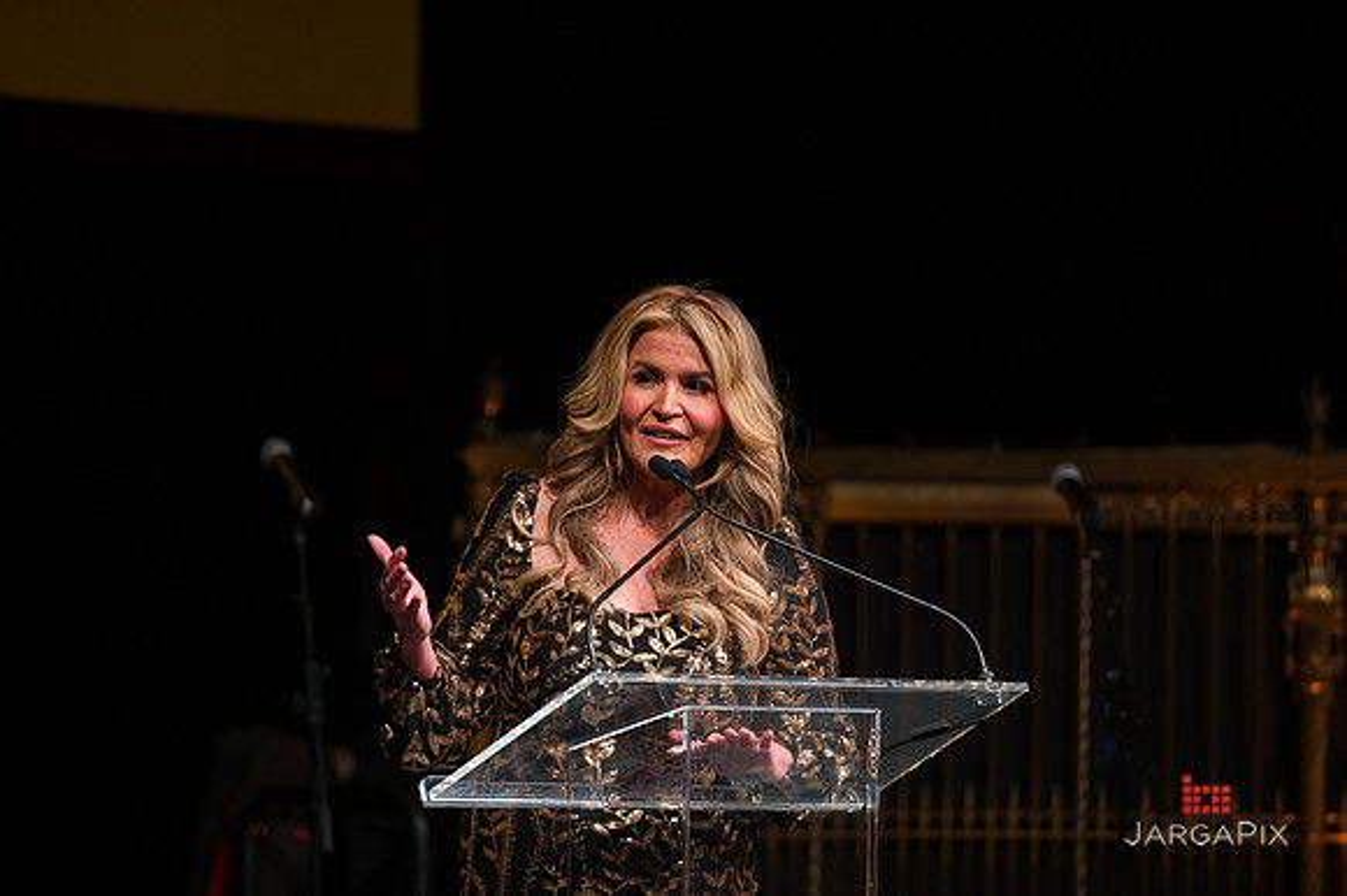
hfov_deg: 10.3
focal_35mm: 200
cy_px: 448
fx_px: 7479
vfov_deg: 6.9
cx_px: 674
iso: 2000
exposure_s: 1/320
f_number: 4
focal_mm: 200
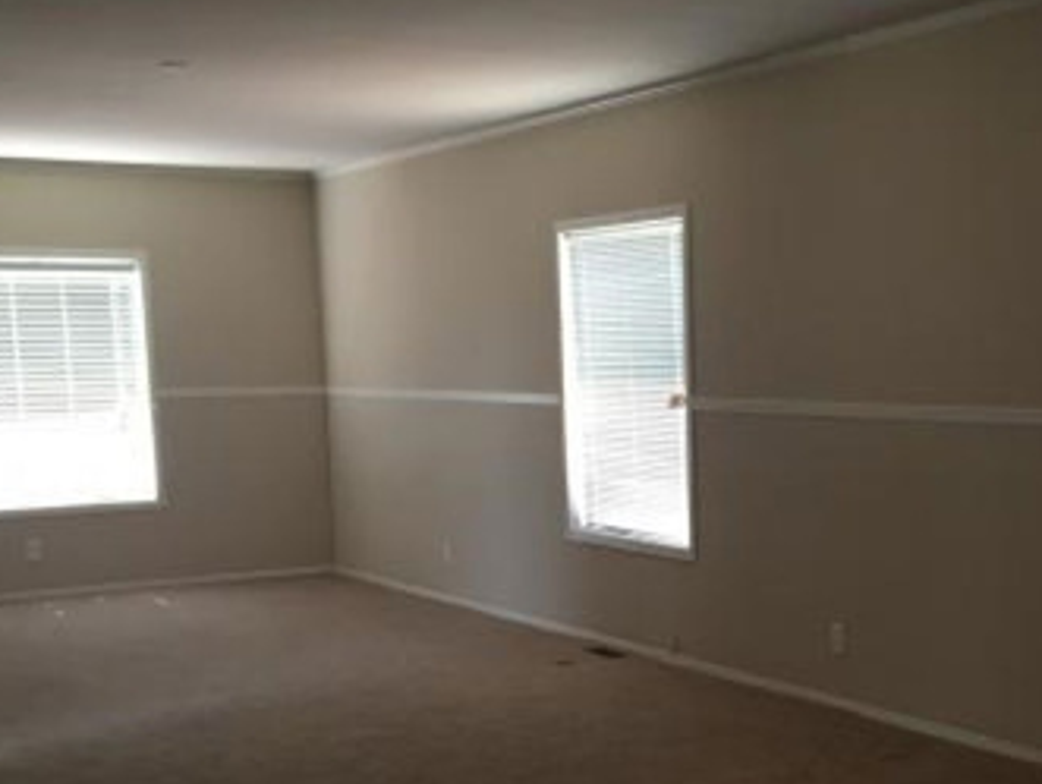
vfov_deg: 25.8
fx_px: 1688
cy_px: 611
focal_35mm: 56
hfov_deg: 33.6
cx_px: 784
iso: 80
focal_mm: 4.15
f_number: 2.2
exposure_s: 1/30
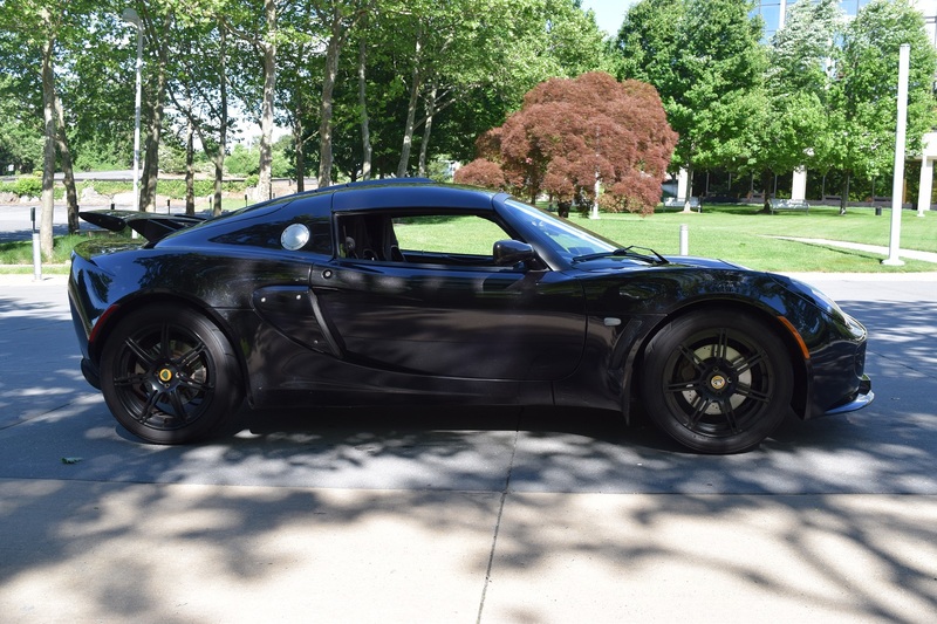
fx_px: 937
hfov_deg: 53.1
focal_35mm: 36
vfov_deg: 36.9
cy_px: 312
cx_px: 468
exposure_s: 1/250
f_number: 8
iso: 280
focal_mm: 24
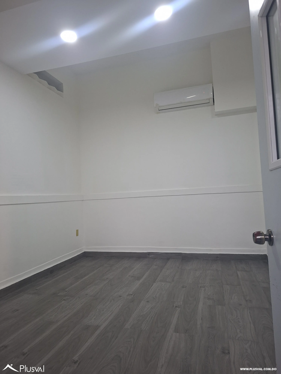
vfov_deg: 73.9
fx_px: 249
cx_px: 140
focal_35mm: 23
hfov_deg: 58.9
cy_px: 187
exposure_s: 1/60
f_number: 1.8
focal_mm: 5.54
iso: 200
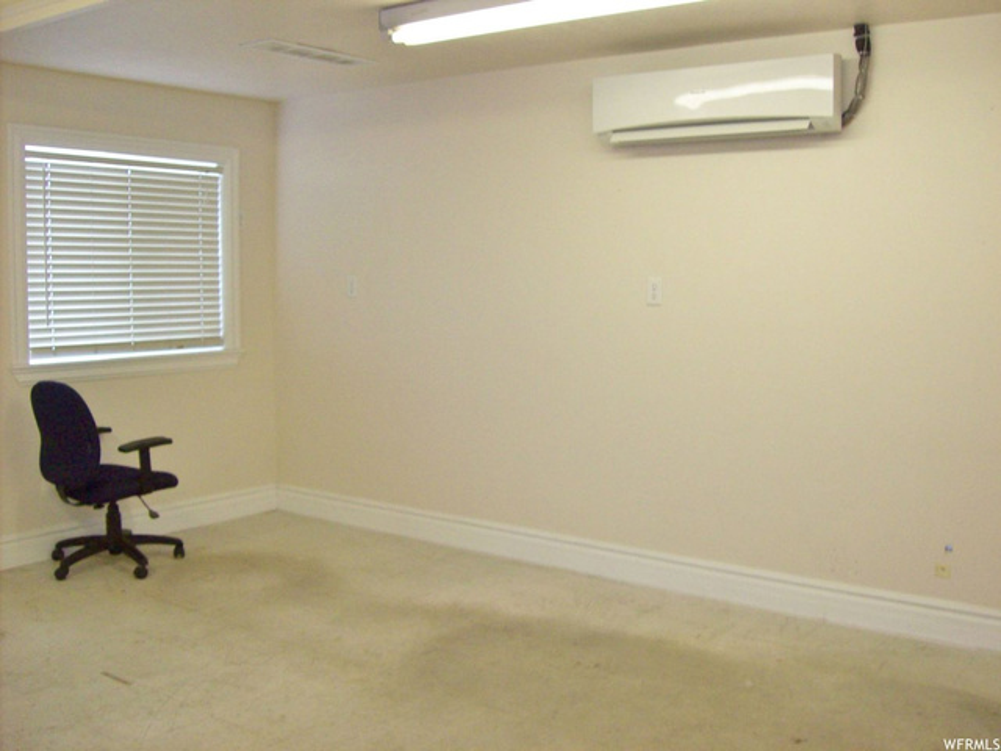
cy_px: 376
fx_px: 1041
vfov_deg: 39.7
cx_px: 500
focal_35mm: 36
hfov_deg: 51.4
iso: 200
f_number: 2.7
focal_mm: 6
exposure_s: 1/64
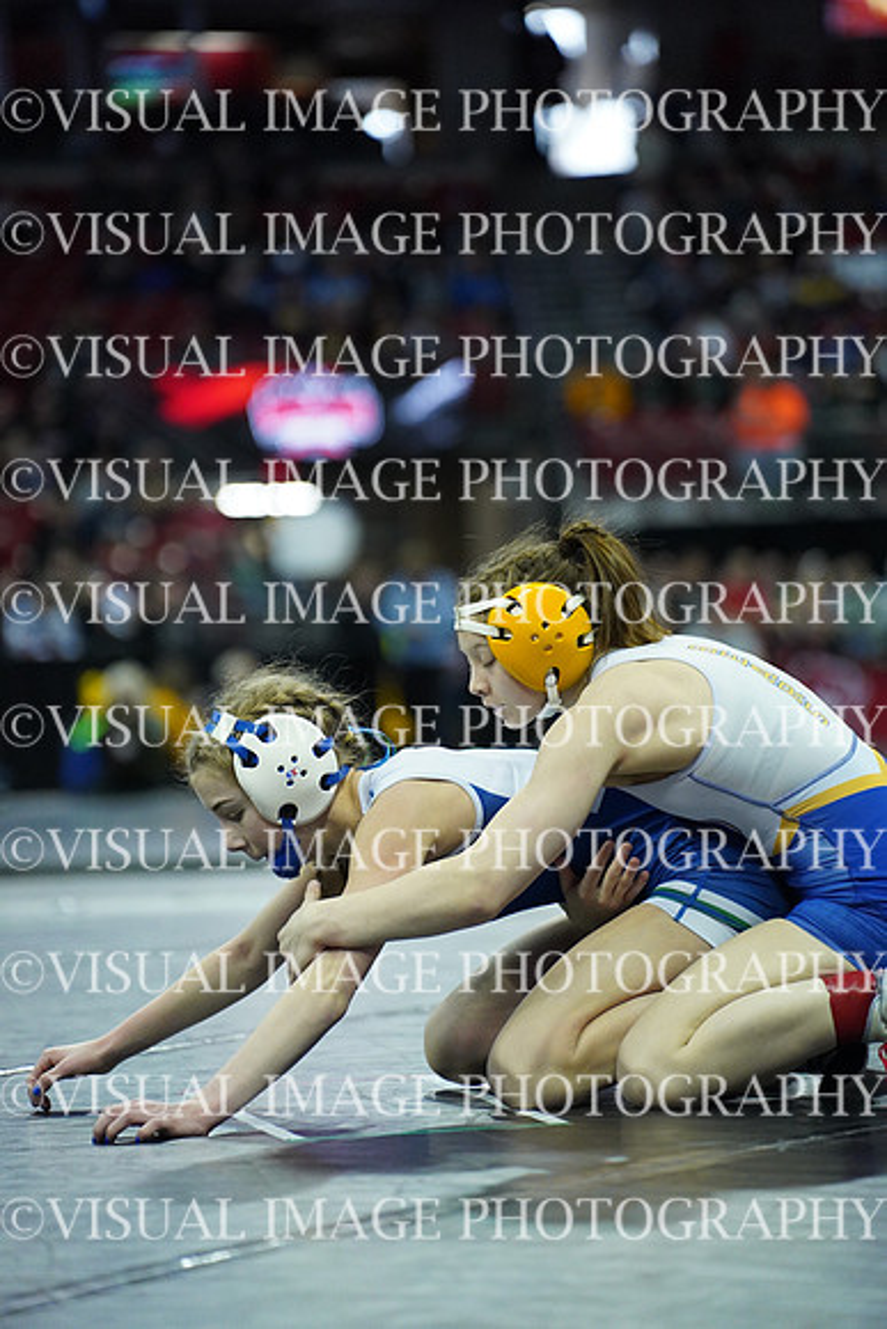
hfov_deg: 9.4
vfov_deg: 14.1
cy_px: 664
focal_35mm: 146
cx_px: 444
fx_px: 5392
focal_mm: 146
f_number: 2.8
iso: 6400
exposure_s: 1/1250
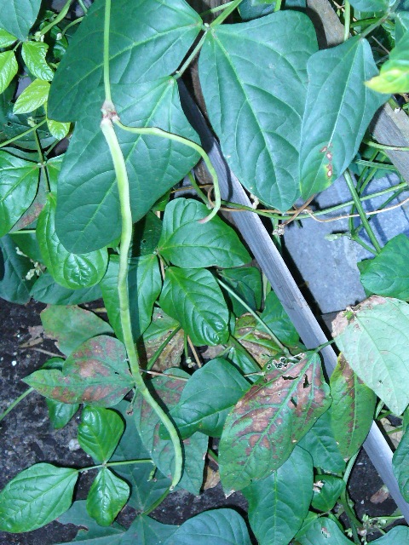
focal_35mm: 121
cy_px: 272
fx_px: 1906
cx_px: 204
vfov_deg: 16.3
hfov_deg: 12.2
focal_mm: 14.5
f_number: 3.4
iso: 200
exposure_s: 1/30
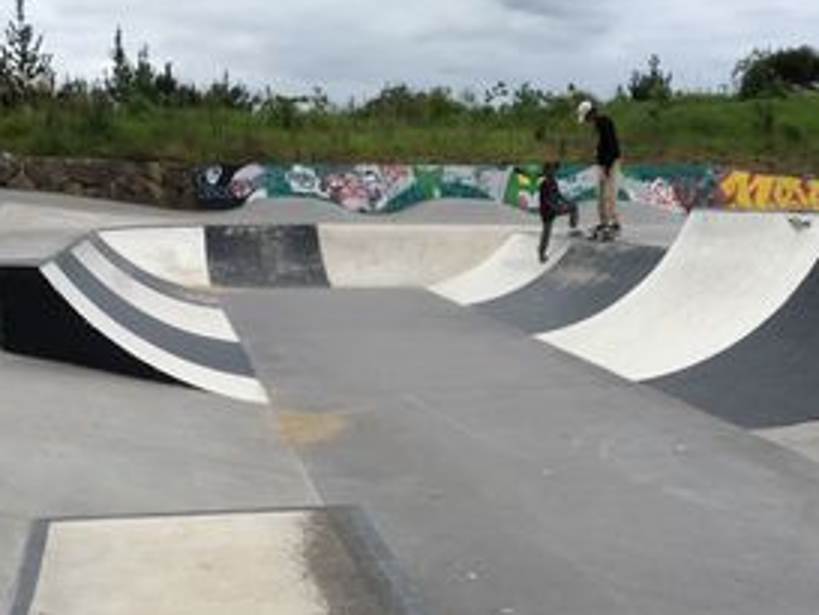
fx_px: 1207
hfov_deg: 37.2
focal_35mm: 51
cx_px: 519
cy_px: 426
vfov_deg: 28.3
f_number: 2.2
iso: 25
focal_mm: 4.15
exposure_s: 1/754
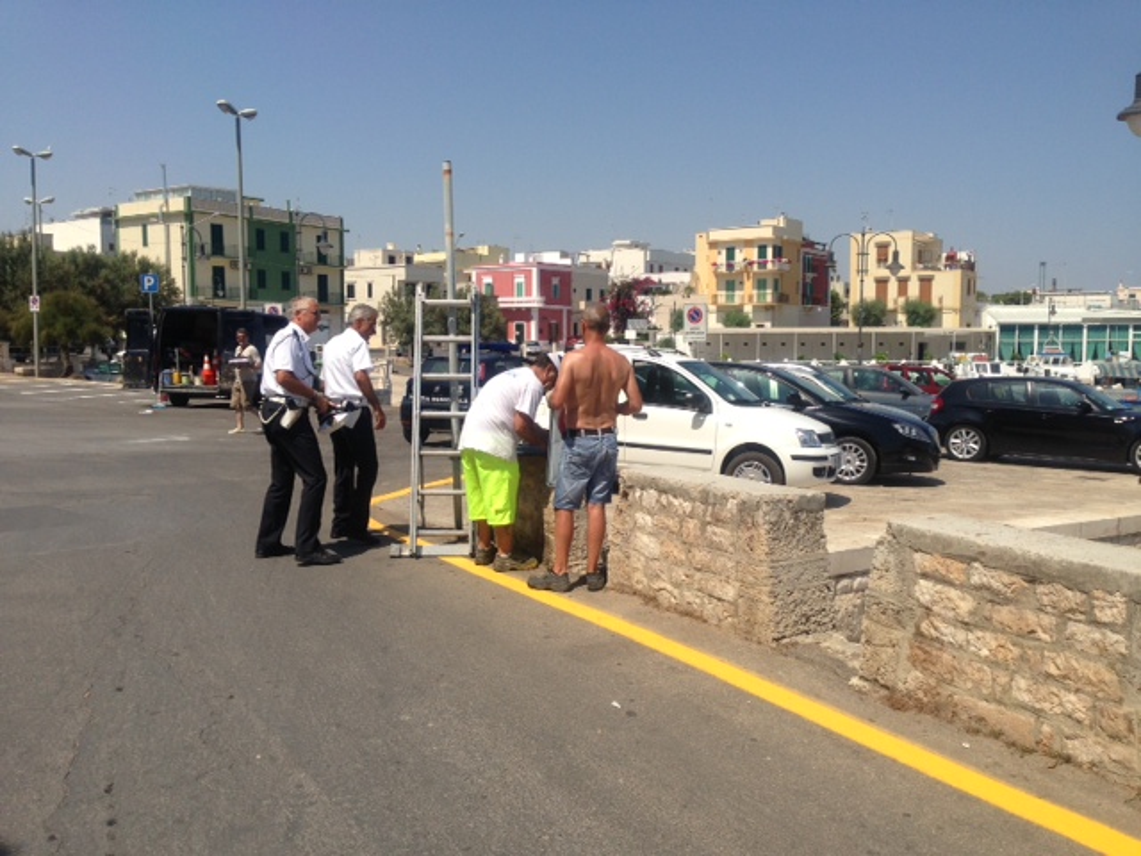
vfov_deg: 42.9
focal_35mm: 33
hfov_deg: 55.4
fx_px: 1088
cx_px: 570
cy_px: 428
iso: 50
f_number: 2.4
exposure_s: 1/2088
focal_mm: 4.13
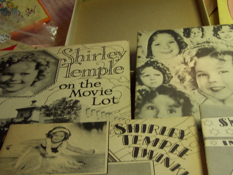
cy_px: 96
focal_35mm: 55
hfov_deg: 34.5
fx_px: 370
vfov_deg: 26.5
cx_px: 160
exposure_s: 1/125
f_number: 2.8
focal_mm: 5.6
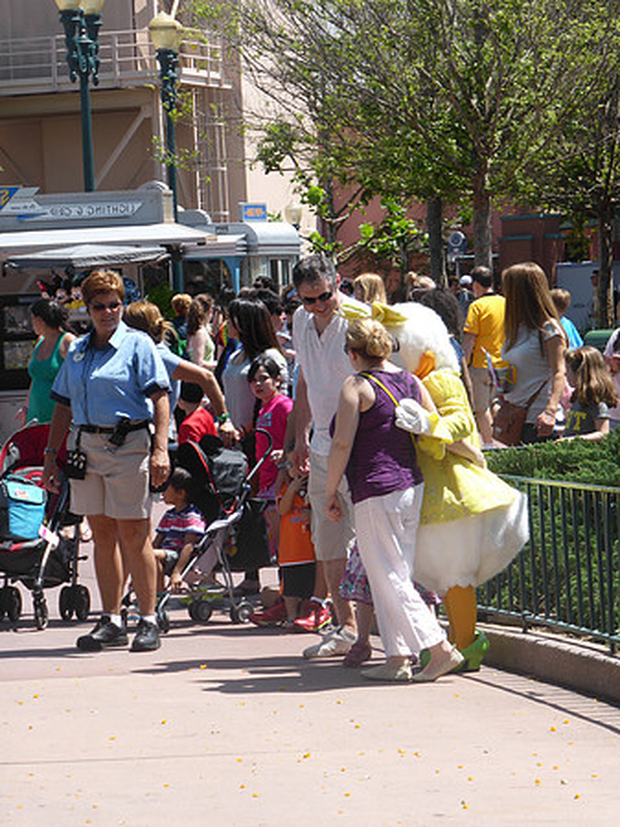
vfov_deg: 12.4
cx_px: 310
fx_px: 3825
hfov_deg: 9.3
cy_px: 414
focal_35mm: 160
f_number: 5.4
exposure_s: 1/400
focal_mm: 25.9
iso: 100
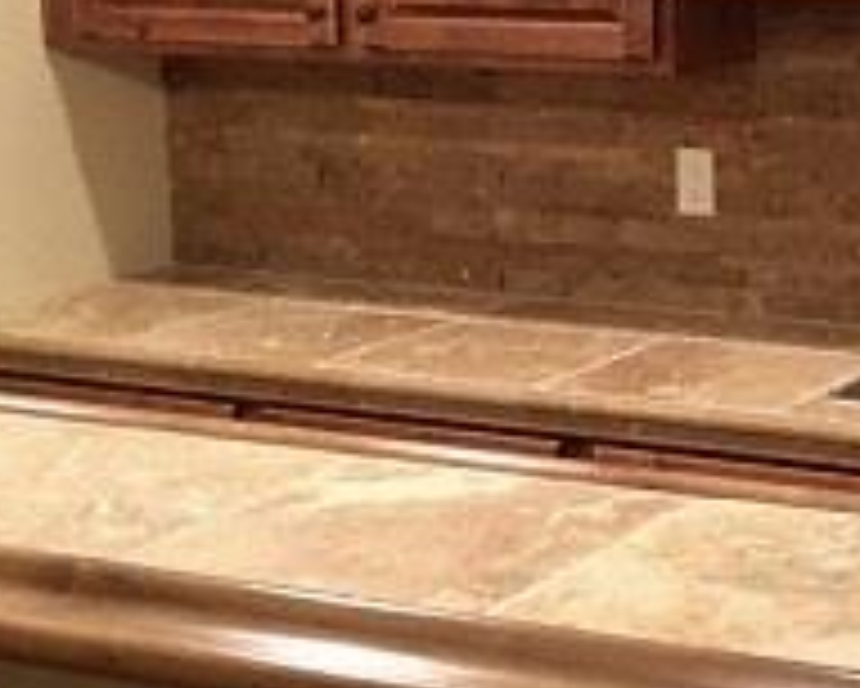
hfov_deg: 19.0
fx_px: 2496
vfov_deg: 15.7
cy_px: 189
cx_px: 865
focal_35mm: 98
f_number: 2.2
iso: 250
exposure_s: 1/30
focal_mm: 4.12
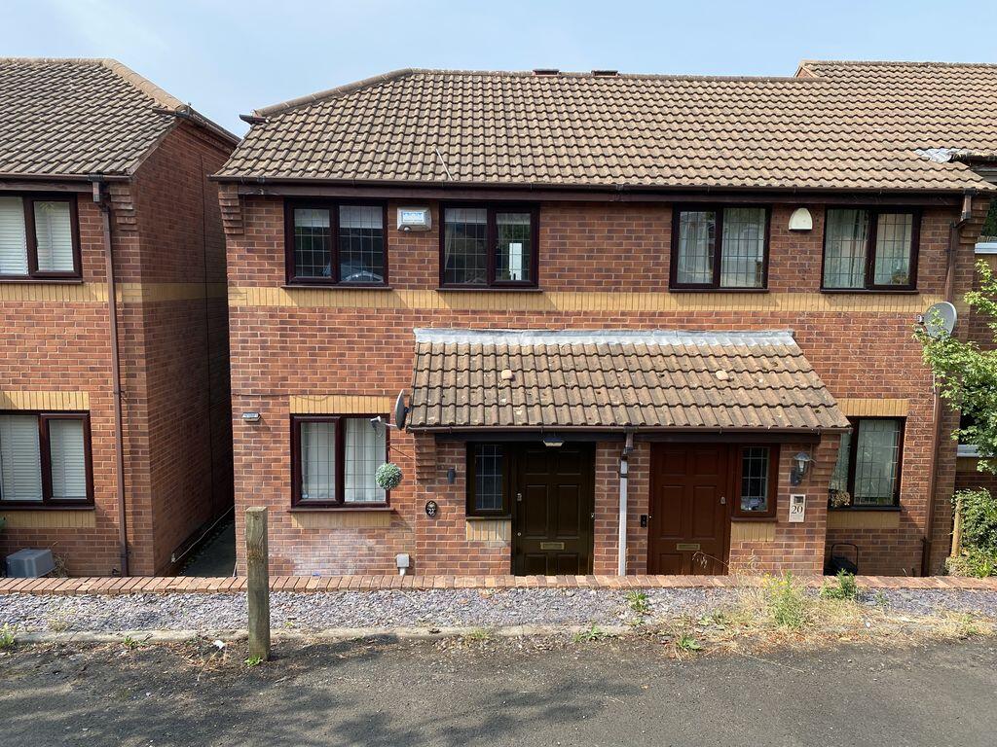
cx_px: 498
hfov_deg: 67.3
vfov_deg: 53.1
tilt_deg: -7.3
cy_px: 374
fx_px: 749
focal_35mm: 26
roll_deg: -1.9
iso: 32
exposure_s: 1/973
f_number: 1.8
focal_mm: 4.25
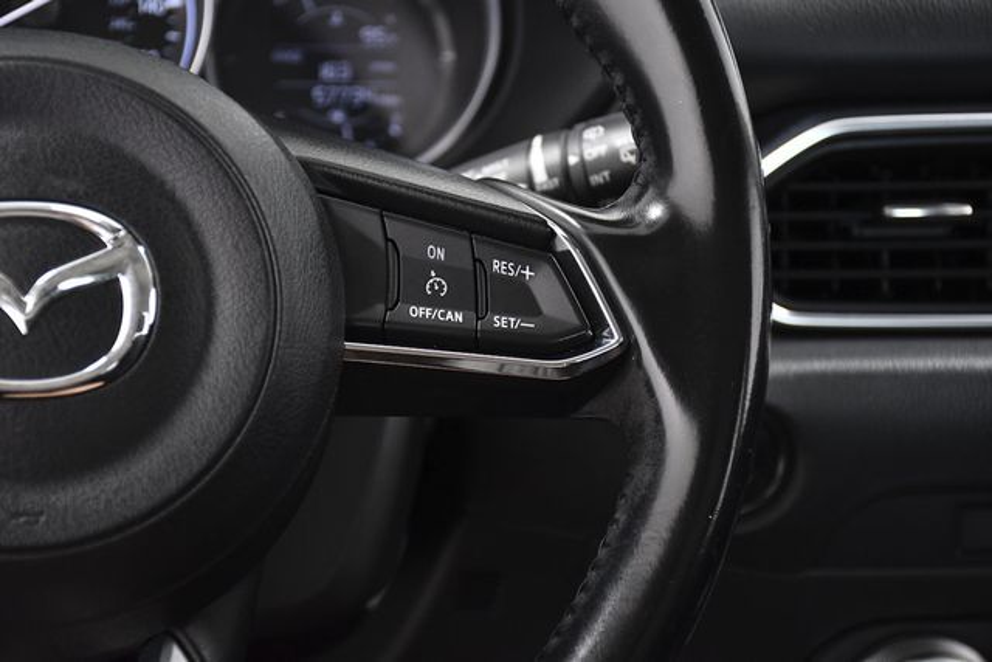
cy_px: 331
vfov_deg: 17.5
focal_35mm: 78
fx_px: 2150
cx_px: 496
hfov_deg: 26.0
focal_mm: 52
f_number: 4.8
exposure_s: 1/160
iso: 2500
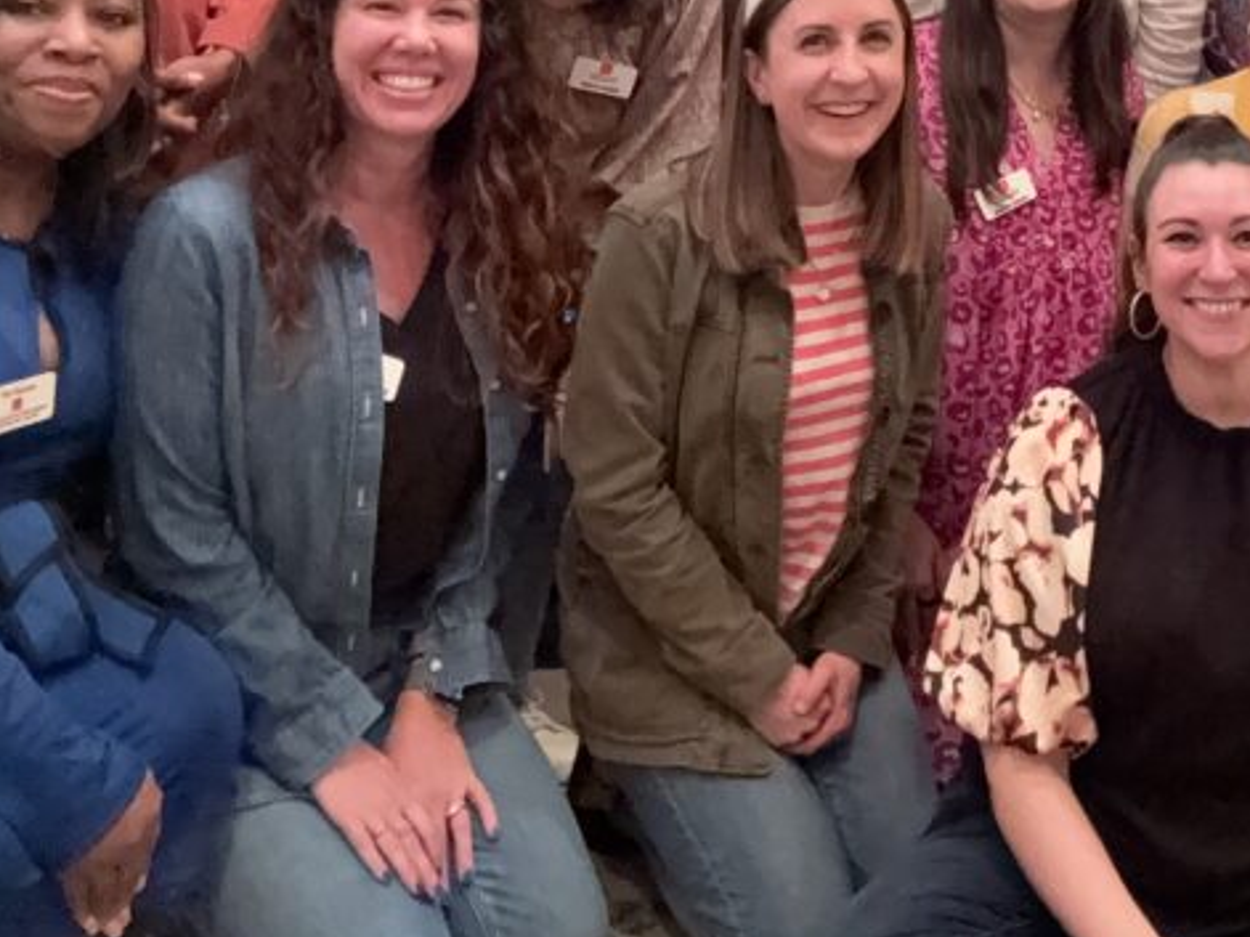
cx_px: 1144
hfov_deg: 35.7
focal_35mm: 50
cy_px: -50
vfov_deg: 27.1
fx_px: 1805
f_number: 1.9
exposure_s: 1/40
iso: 400
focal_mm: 2.69
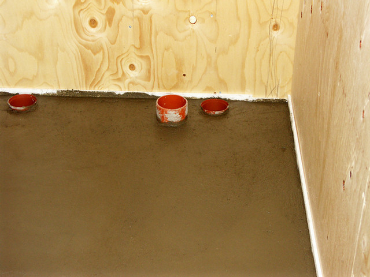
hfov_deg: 31.7
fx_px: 652
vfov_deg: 24.0
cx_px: 185
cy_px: 138
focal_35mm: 61
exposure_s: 1/60
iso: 200
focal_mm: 15.22
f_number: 3.2
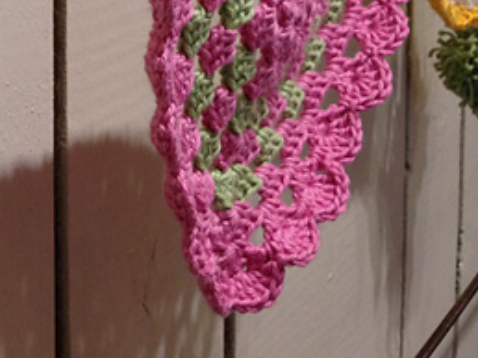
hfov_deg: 22.6
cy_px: -82
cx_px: -39
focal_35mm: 82
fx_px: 1131
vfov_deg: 17.1
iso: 100
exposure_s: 1/20
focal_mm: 4.13
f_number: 2.4
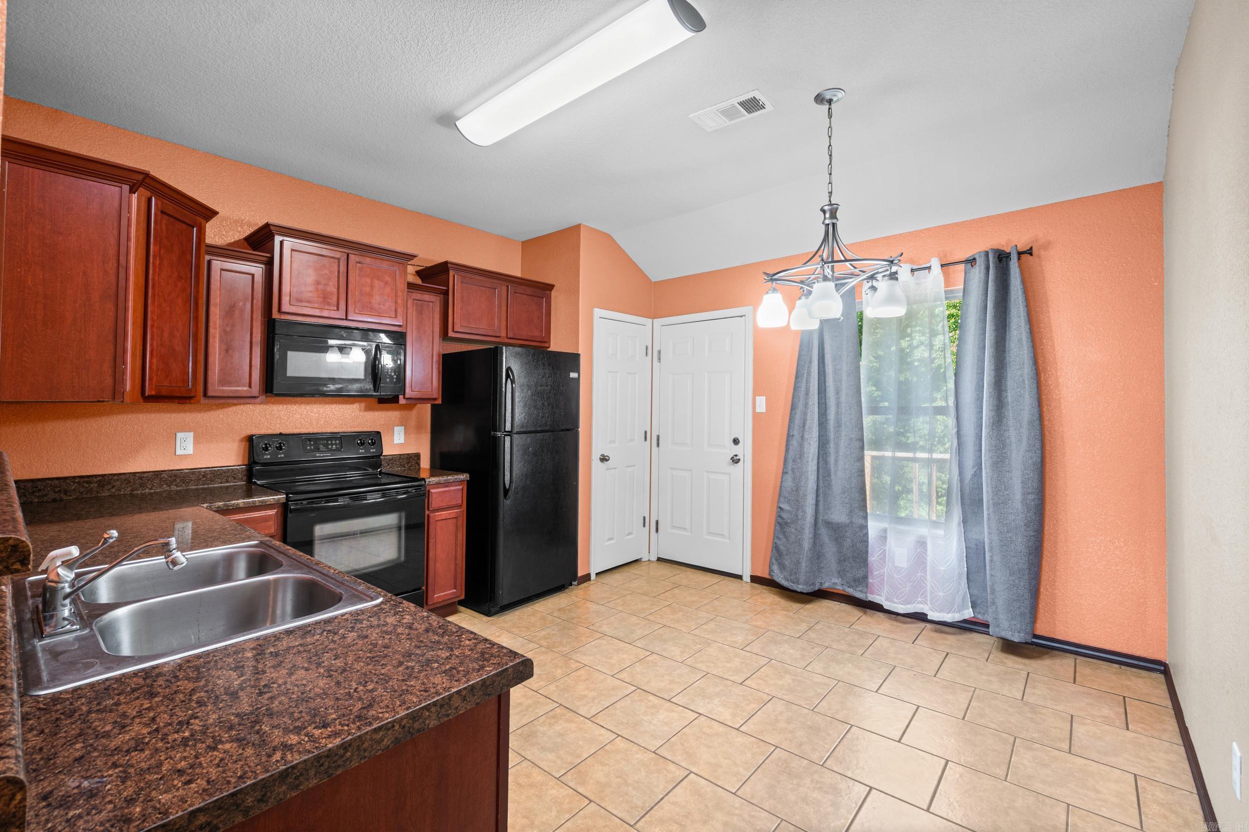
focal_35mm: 15
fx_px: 520
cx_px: 624
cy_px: 416
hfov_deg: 100.4
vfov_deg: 77.3
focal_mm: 10
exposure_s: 1
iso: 250
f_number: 9
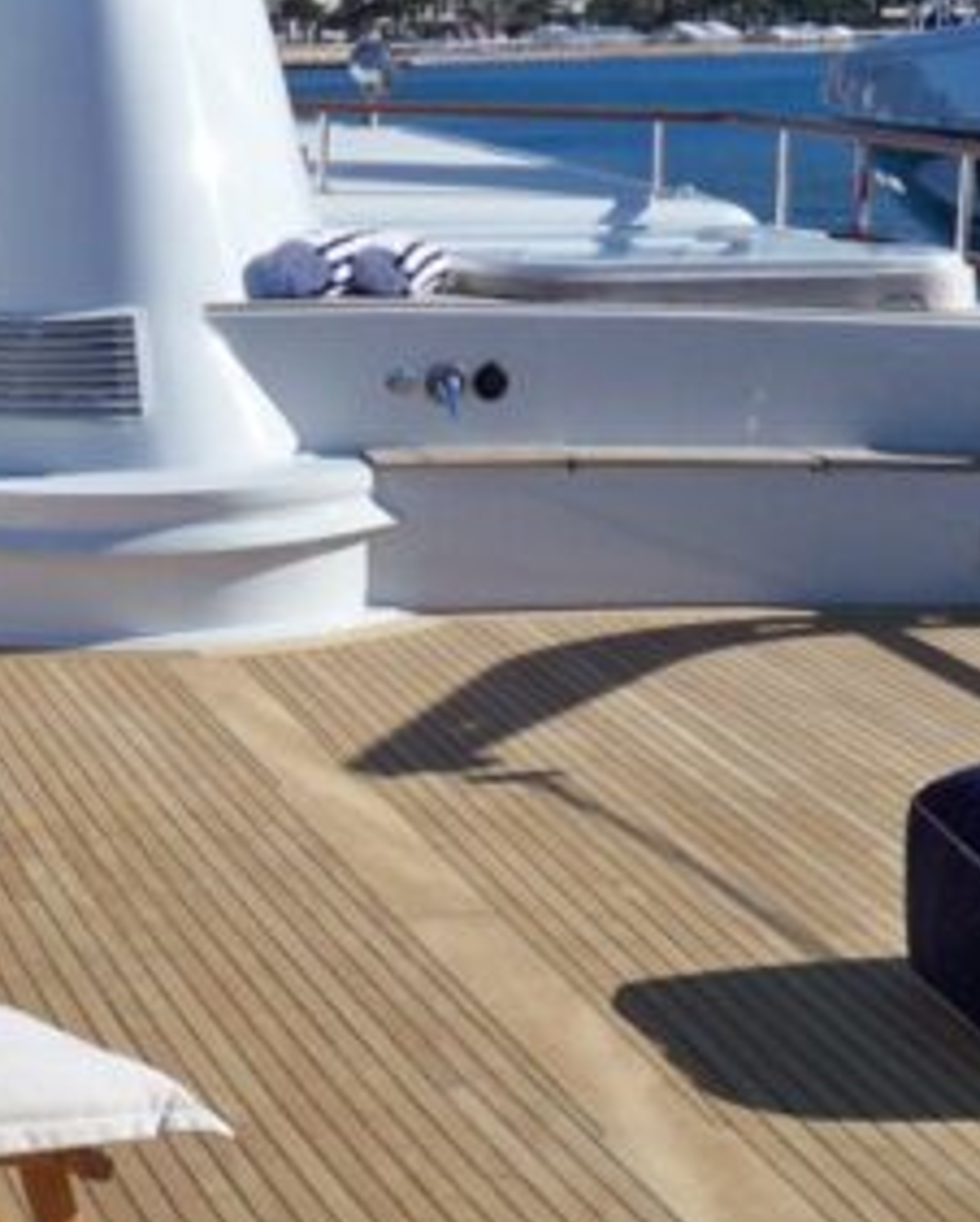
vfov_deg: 20.6
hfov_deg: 16.4
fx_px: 3368
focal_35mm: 93
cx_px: 182
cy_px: 520
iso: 80
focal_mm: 6.3
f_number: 8.7
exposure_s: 1/320
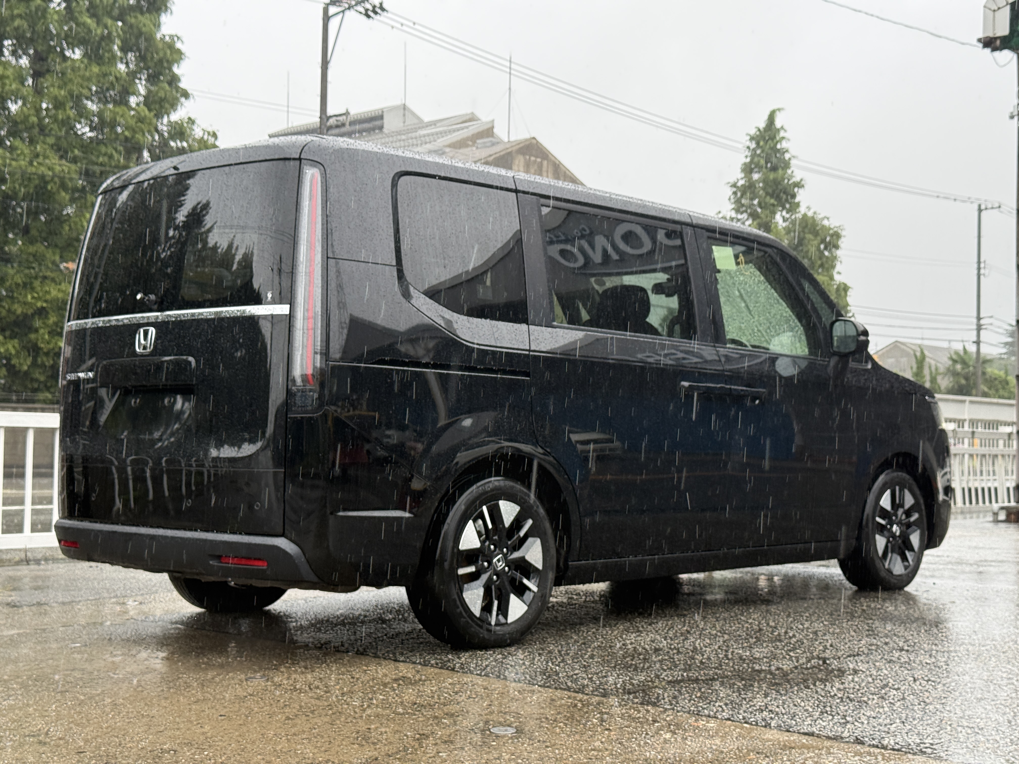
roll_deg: -1.0
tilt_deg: +2.7
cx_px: 510
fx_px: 1413
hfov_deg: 39.7
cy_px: 382
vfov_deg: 30.3
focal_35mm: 48
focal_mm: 6.76
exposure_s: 1/340
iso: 80
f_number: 1.78
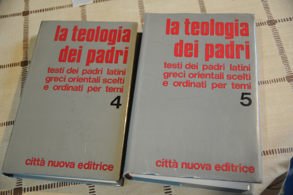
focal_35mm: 44
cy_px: 98
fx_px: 354
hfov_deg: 45.0
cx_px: 146
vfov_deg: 30.8
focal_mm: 29
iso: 200
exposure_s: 1/20
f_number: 2.8
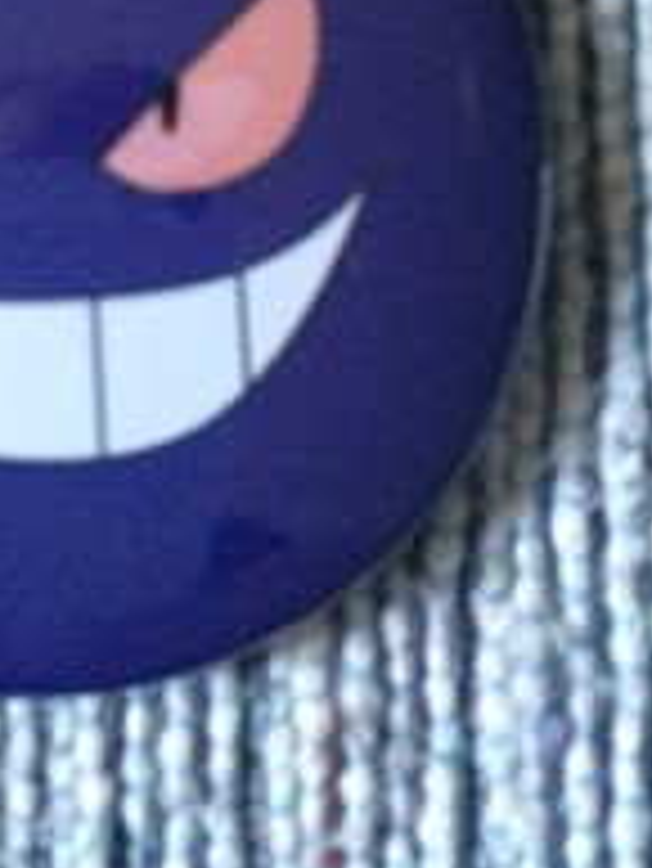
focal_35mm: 64
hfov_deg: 22.6
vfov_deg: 29.2
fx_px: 1605
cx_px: 126
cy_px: 110
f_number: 2.2
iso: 400
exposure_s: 1/17
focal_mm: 4.15
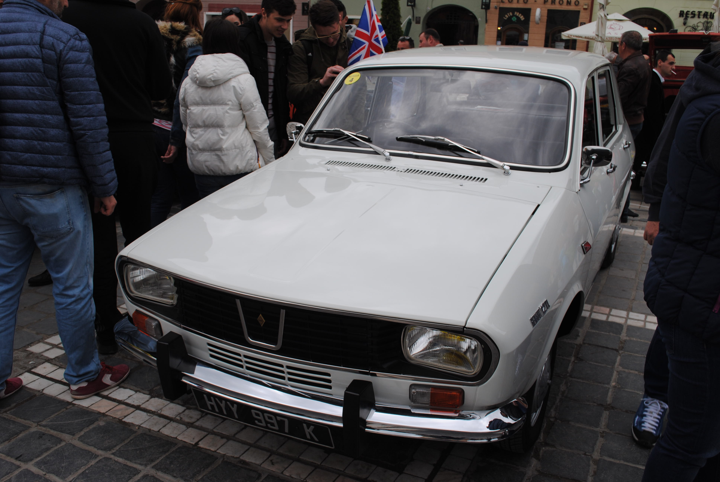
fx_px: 661
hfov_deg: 57.2
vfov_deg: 40.1
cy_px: 241
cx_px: 360
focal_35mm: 33
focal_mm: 22
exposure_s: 1/200
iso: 100
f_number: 7.1
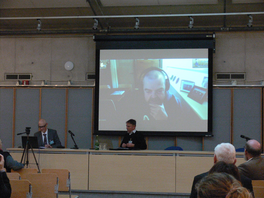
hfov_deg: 27.4
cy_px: 99
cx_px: 132
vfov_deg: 20.7
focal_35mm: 71
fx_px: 541
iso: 400
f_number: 3.2
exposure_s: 1/15
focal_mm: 15.1
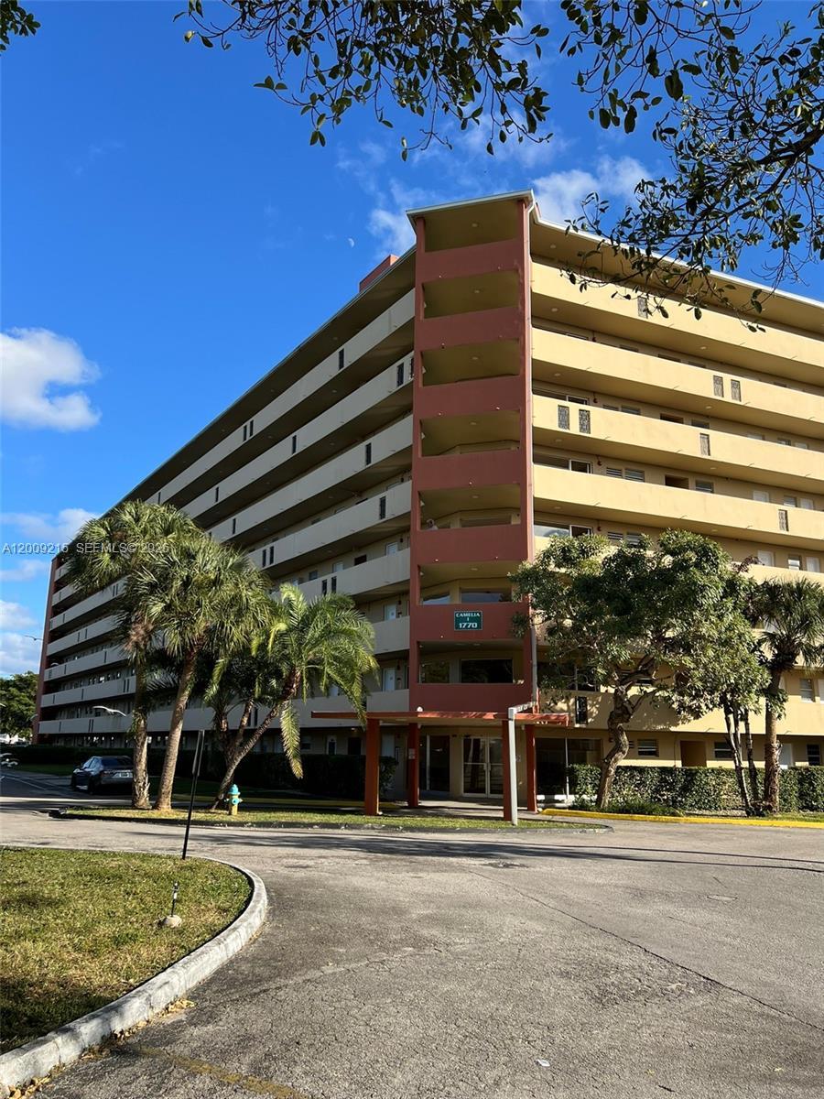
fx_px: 825
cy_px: 550
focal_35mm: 26
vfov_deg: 67.3
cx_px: 412
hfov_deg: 53.1
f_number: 1.5
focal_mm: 5.7
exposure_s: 1/2404
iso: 50
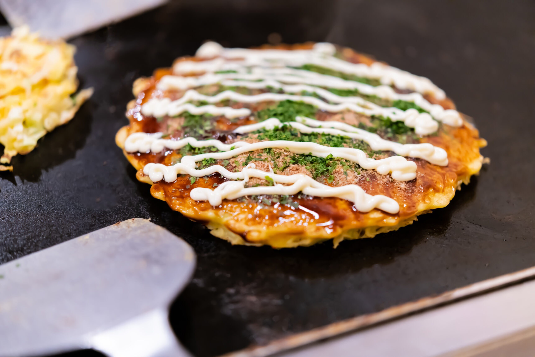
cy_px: 178
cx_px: 268
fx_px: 892
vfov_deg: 22.6
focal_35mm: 60
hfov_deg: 33.4
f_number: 3
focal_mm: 60
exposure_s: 1/125
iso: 1600
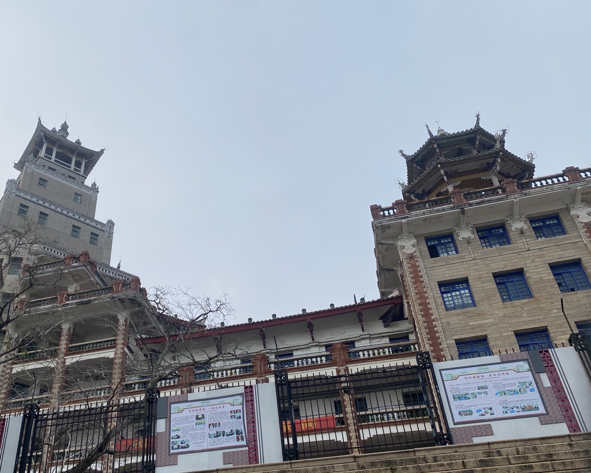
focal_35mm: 35
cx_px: 213
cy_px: 282
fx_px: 612
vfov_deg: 42.0
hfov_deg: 50.9
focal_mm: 4.25
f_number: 1.8
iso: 32
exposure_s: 1/810
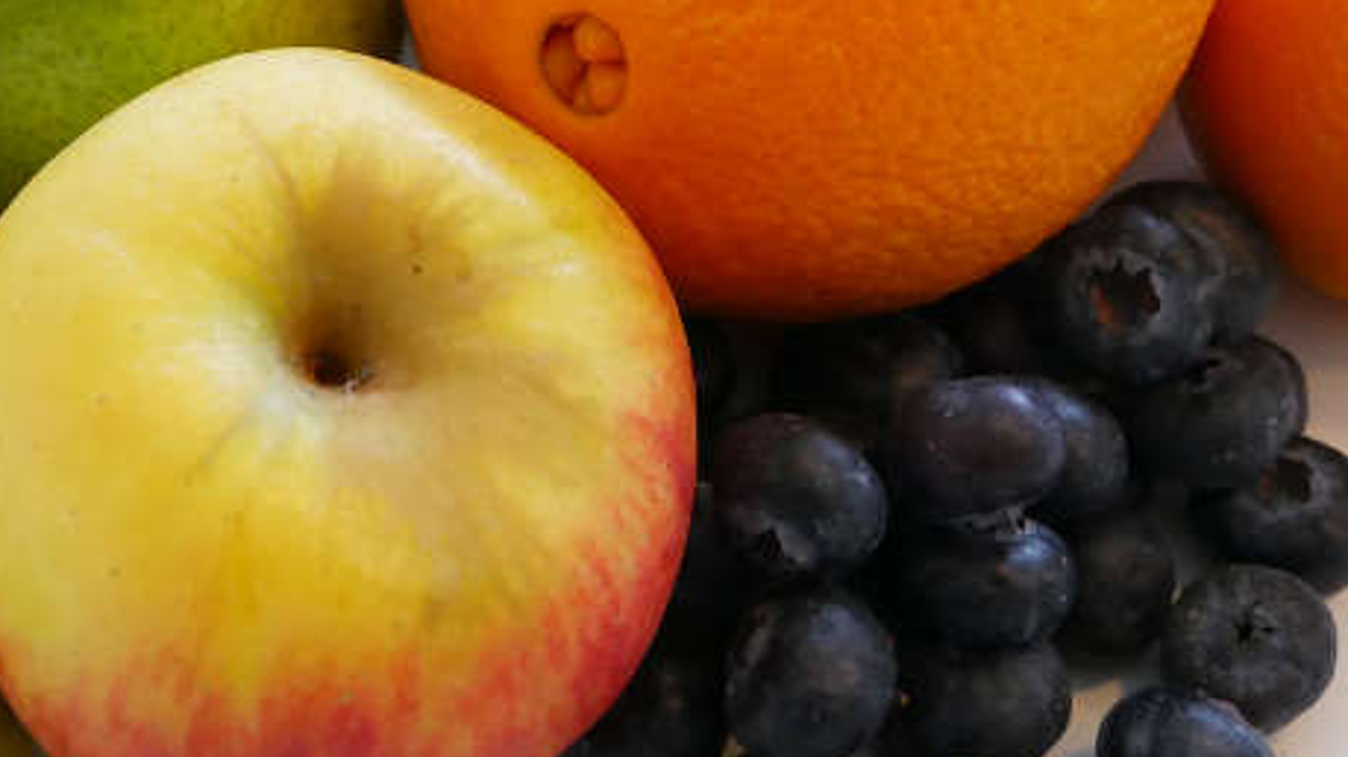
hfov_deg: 27.6
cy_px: 125
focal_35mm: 76
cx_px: 385
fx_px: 2716
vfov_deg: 15.7
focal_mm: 20
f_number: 4.1
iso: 640
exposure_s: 1/60
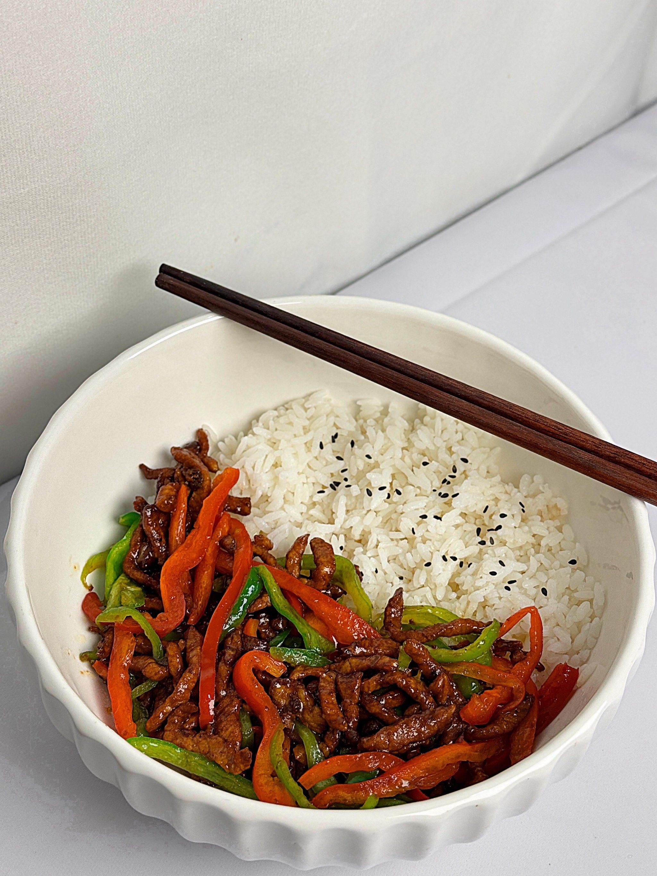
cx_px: 328
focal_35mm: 48
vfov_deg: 39.7
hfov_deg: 30.3
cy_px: 438
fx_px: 1215
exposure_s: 1/271
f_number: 1.78
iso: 64
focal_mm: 6.76
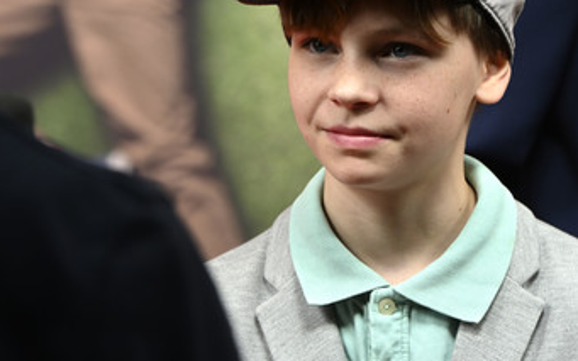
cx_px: 270
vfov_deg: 7.5
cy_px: 125
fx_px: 2756
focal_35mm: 175
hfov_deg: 12.0
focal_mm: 130
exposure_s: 1/200
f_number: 6.3
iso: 1000
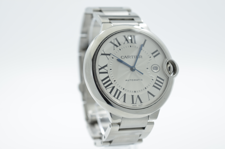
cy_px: 74
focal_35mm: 60
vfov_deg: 22.5
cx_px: 112
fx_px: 374
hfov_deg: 33.5
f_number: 8
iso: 100
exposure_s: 1/50
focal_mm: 40
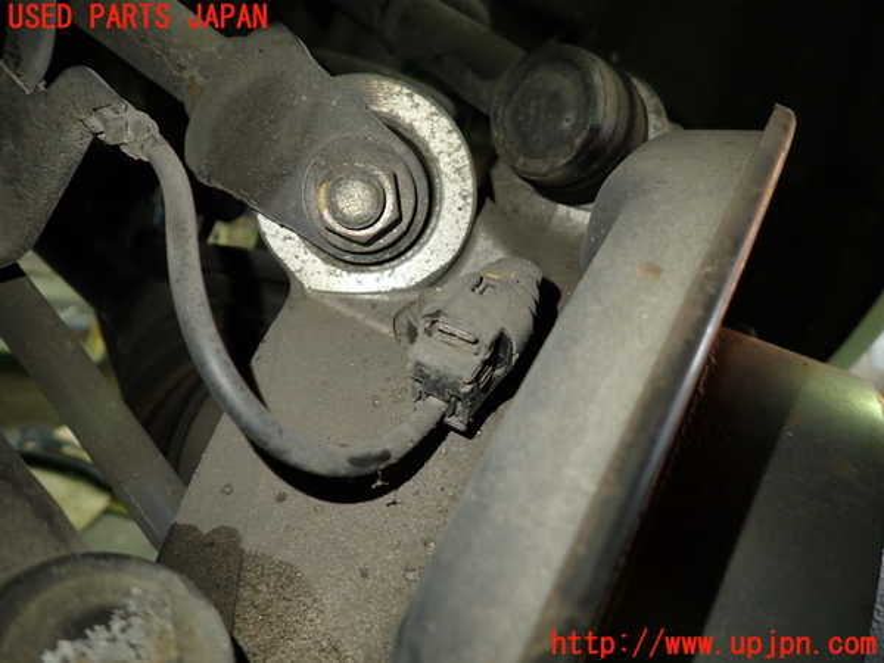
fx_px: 638
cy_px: 332
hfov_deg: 69.4
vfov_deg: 54.9
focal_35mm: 25
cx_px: 442
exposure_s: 1/40
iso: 200
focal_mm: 4.5
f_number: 2
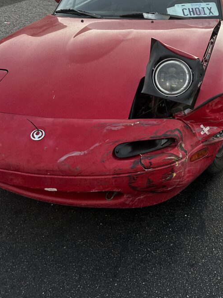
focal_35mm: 40
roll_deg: +2.9
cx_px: 162
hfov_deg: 35.3
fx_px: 344
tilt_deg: -26.8
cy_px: 113
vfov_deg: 46.4
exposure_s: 1/60
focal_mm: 5.7
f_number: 1.5
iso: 200
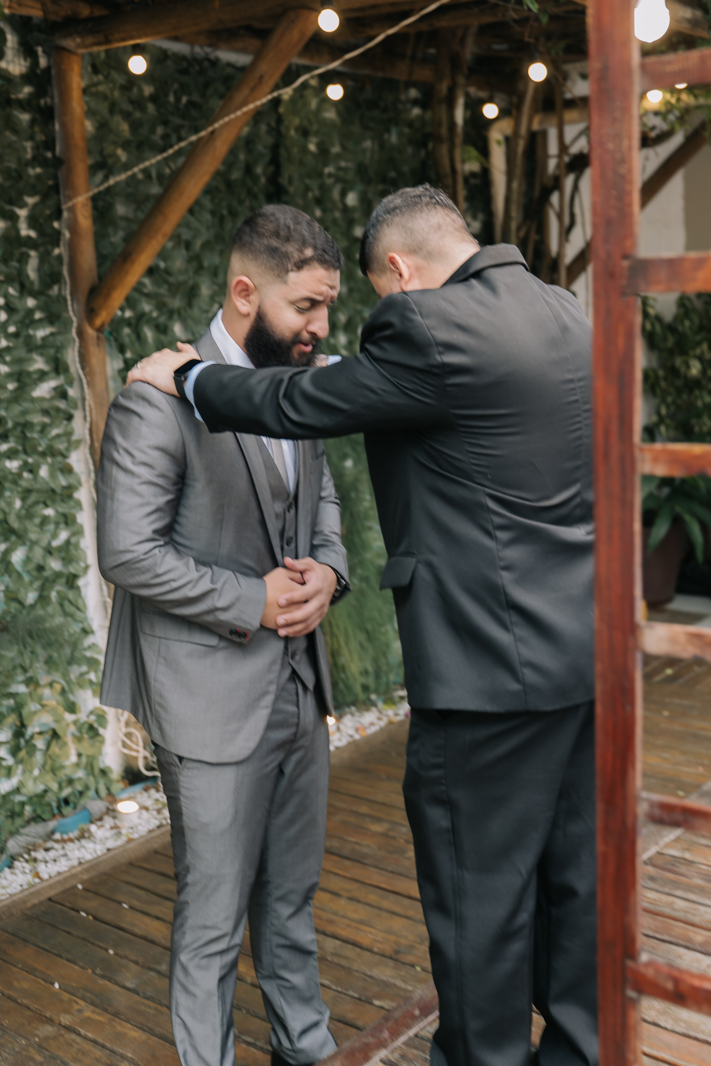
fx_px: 1333
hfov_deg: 29.9
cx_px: 356
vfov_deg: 43.6
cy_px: 533
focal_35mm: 45
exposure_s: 1/125
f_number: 2.8
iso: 640
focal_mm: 43
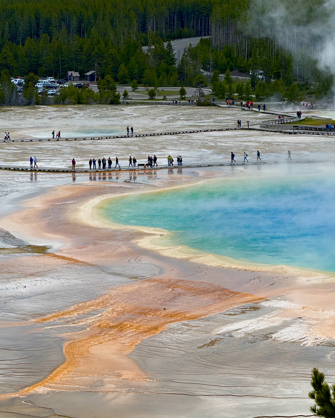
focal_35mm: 147
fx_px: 1822
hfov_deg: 10.5
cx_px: 143
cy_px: 185
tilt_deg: -7.5
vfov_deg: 13.1
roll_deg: -0.1
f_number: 2.8
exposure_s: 1/1294
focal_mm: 15.66
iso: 50
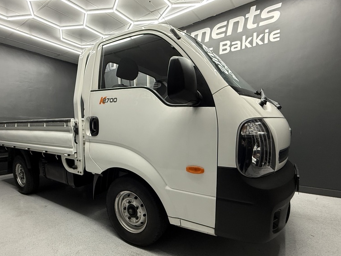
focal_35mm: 19
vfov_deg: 68.0
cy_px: 153
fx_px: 187
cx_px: 157
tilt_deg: -7.5
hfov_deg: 84.5
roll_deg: +0.4
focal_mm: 2.22
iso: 250
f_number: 2.2
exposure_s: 1/100
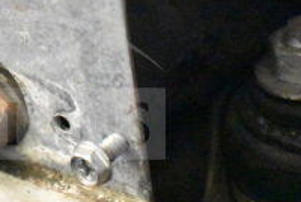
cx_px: -5
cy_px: 40
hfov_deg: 15.7
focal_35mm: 128
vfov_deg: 10.7
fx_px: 1072
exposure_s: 1/50
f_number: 4.2
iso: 20000
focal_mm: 28
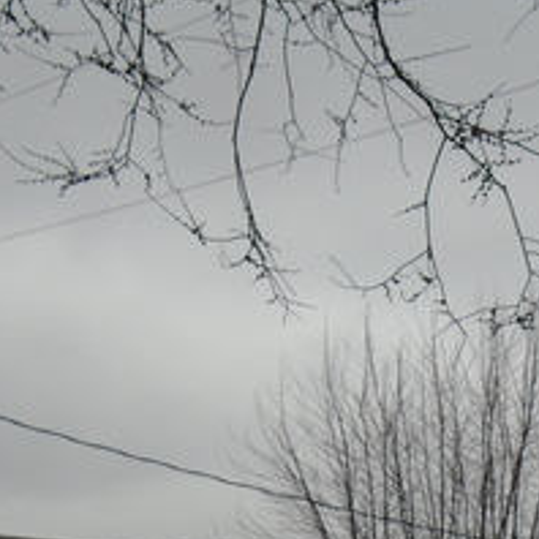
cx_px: 449
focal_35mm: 140
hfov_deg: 12.4
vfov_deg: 12.2
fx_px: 2466
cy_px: 621
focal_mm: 8.7
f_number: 4.5
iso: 100
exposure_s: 1/200
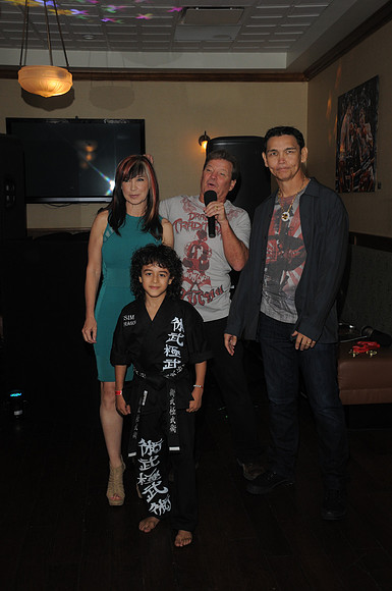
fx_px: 688
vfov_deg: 46.5
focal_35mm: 42
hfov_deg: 31.8
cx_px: 196
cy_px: 296
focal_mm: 28
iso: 400
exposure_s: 1/100
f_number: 5.6
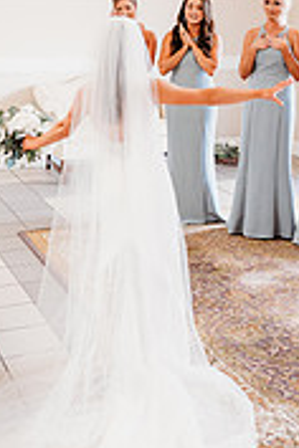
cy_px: 154
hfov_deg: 22.1
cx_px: 223
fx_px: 760
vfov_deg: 32.6
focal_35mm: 61
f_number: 2.5
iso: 640
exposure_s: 1/160
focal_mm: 24
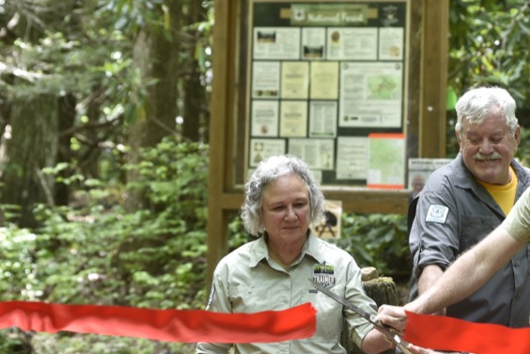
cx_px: 429
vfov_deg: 9.2
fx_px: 2193
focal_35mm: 149
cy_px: 199
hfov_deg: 13.7
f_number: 4
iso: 560
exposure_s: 1/125
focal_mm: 70
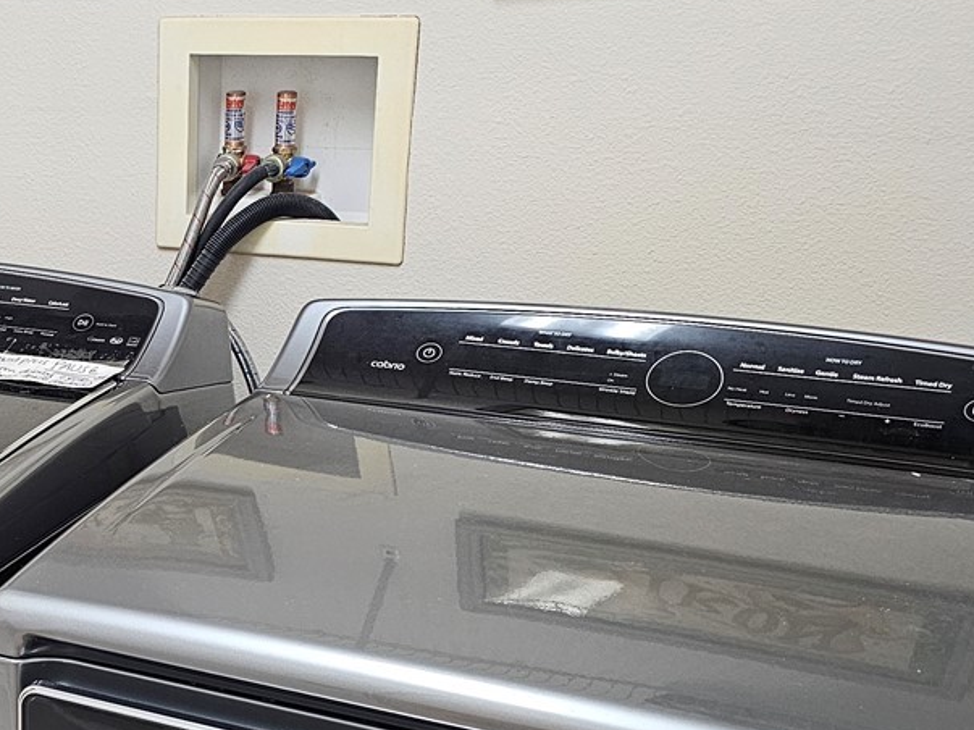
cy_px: 596
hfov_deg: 29.2
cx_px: -40
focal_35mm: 61
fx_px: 1716
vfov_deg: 23.6
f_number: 1.7
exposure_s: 1/120
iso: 320
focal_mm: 6.3
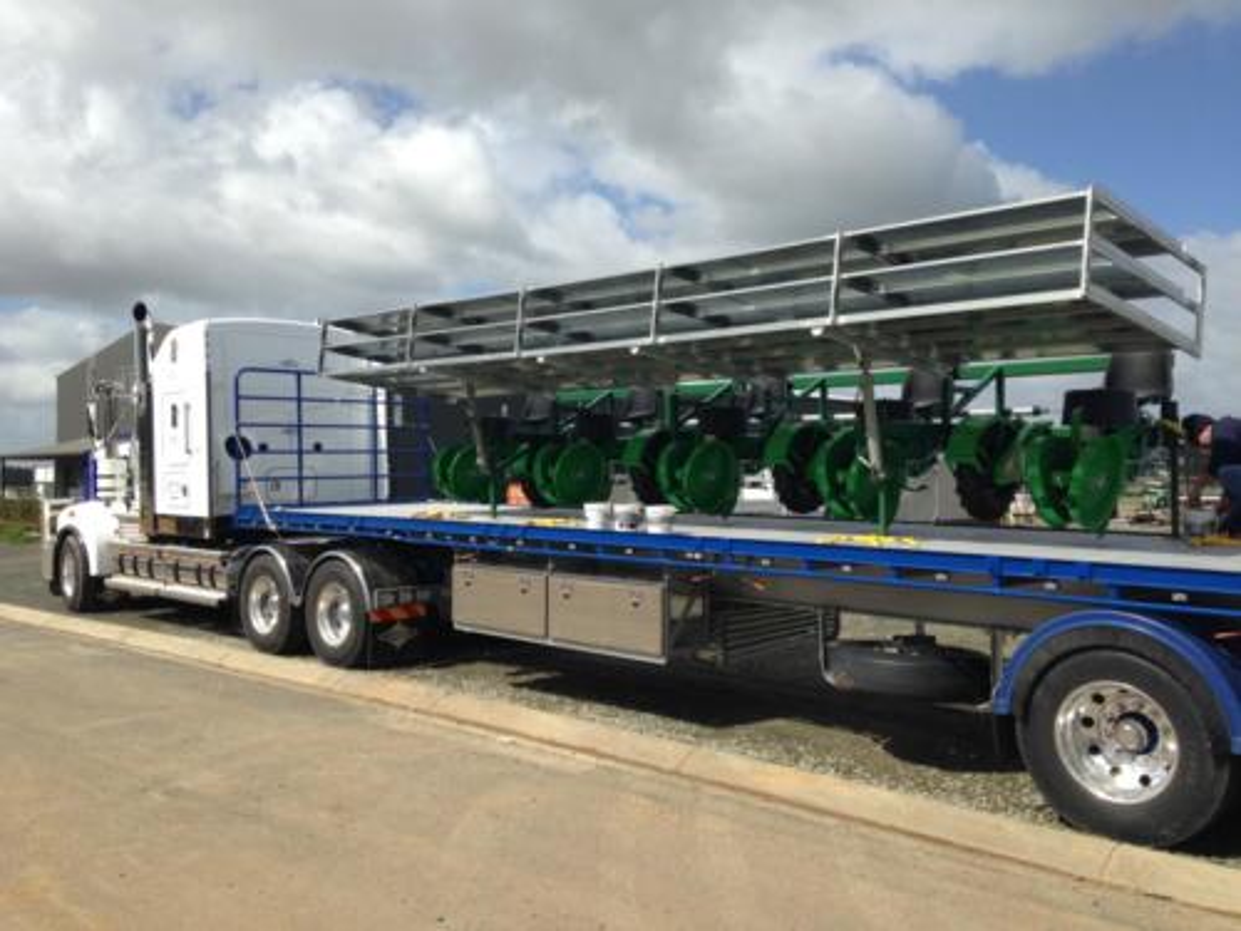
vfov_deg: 42.9
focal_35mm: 33
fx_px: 1183
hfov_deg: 55.4
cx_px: 620
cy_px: 466
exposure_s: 1/1938
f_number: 2.4
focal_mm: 4.12
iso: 50
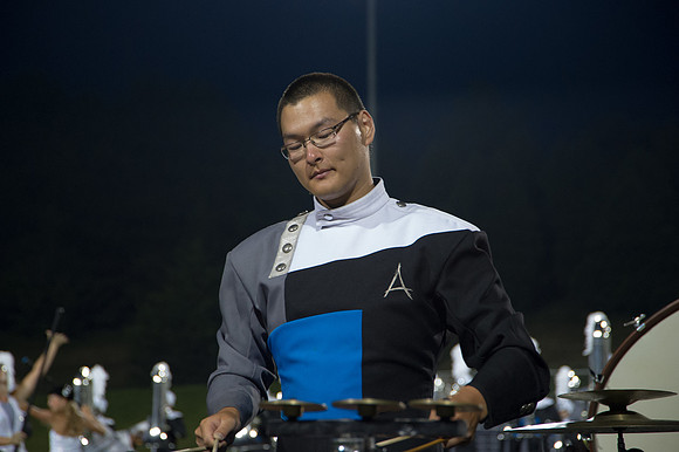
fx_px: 2227
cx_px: 331
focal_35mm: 118
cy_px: 226
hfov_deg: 17.3
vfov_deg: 11.6
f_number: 5.6
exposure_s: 1/160
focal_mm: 110
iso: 4500
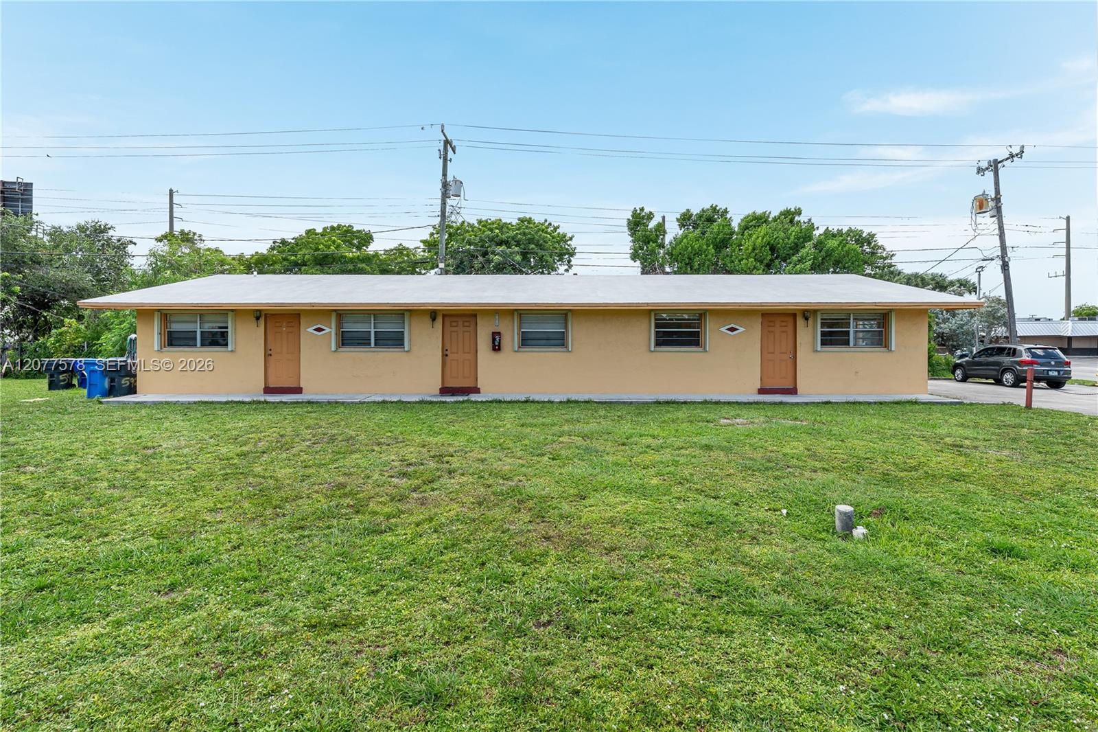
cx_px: 549
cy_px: 366
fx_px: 488
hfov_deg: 96.7
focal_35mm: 16
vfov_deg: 73.7
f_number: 8
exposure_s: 1/250
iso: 200
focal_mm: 16
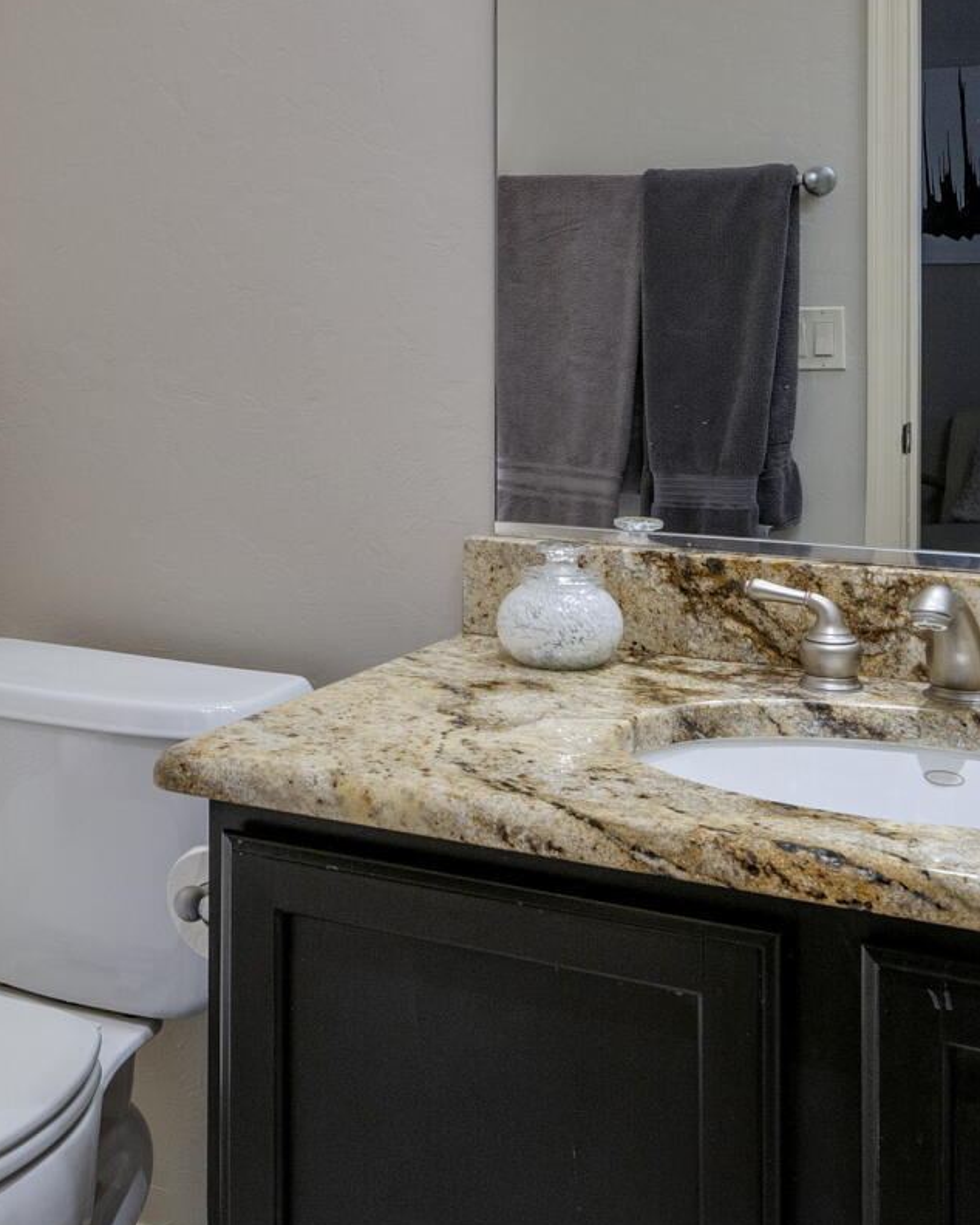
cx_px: 255
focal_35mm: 45
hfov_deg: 32.9
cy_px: 268
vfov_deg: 39.7
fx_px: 1631
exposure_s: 1/13
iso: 200
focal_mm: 19
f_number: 11
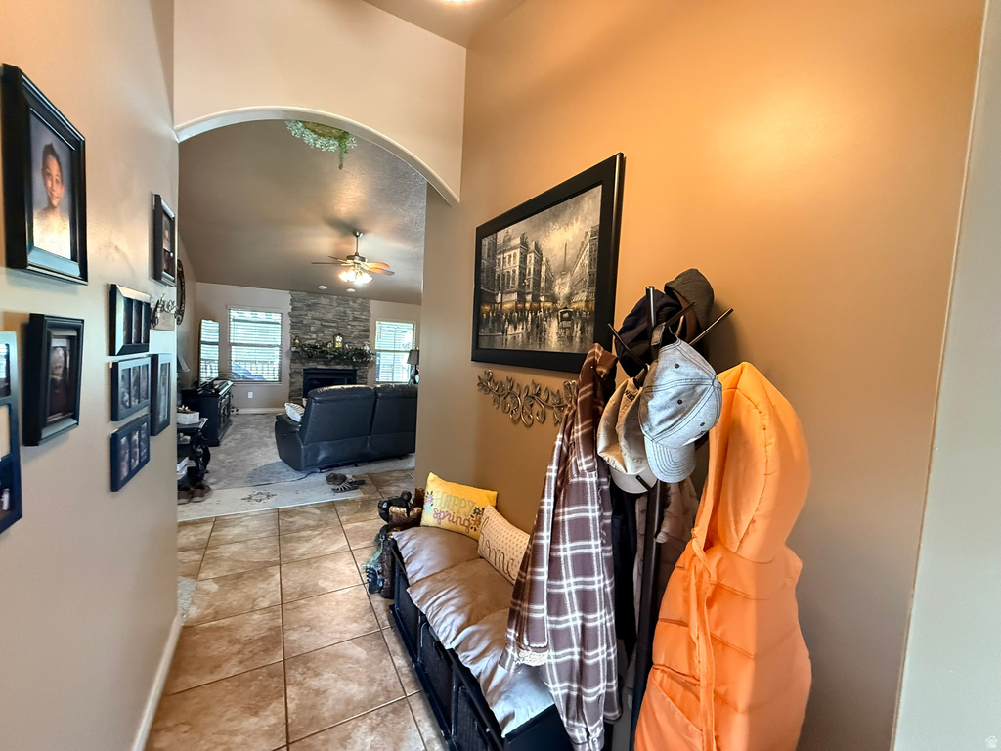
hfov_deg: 102.1
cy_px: 376
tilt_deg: -2.3
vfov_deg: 85.7
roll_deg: -2.8
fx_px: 405
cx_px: 500
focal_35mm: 14
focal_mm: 2.22
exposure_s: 1/60
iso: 800
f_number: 2.2
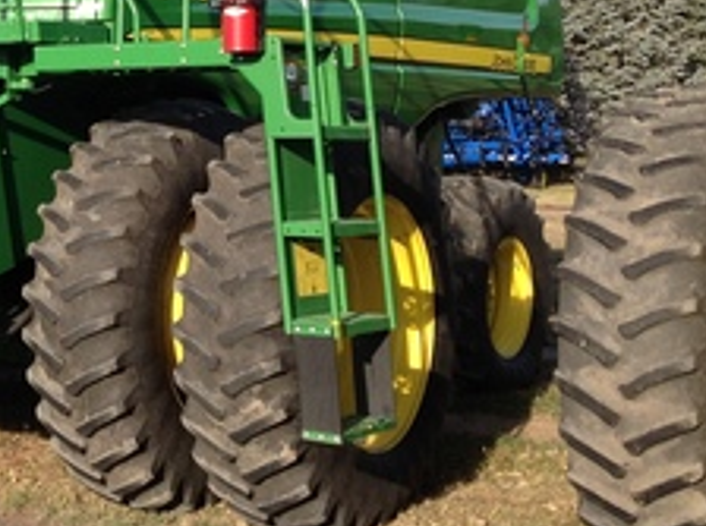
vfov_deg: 17.2
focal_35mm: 85
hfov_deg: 22.0
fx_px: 1730
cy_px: 107
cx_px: -38
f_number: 2.4
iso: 50
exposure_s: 1/817
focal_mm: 4.28
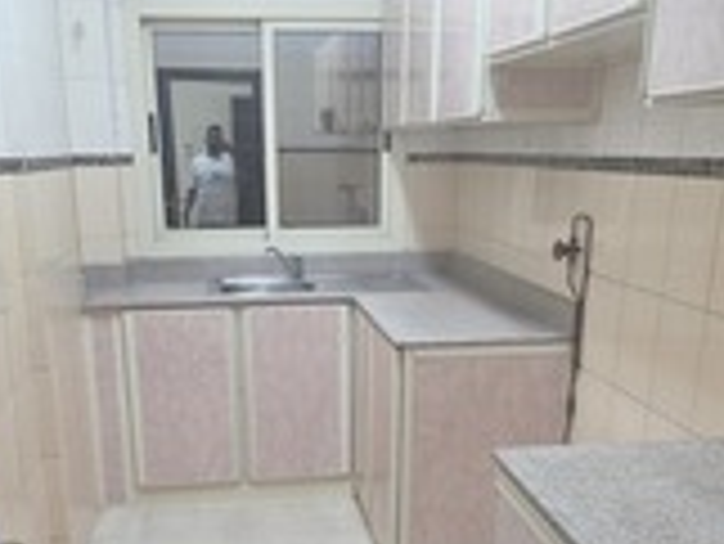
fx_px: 774
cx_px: 322
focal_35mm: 37
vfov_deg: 37.8
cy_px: 402
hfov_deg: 50.0
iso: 250
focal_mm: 2.2
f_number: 1.9
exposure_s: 1/100
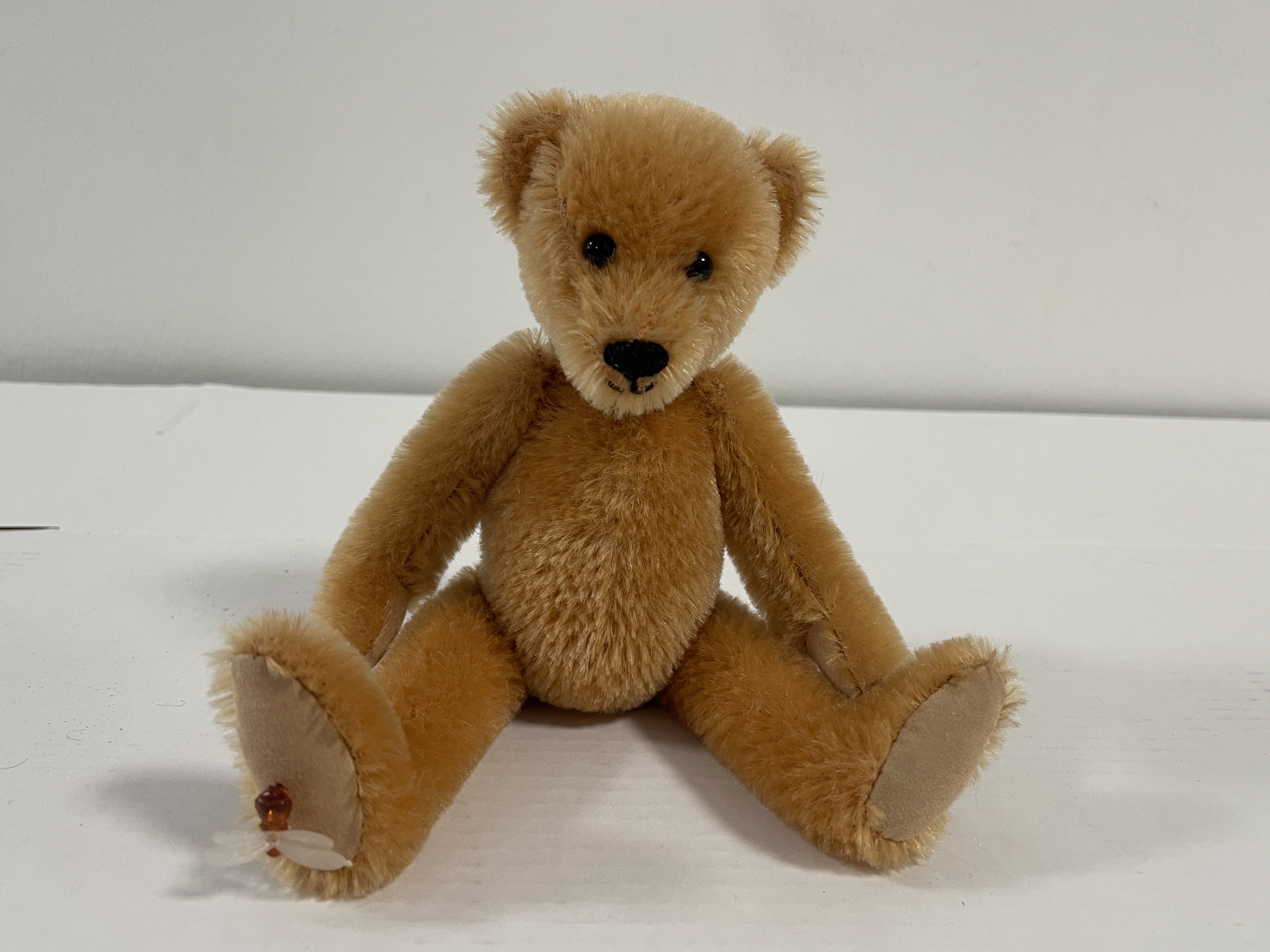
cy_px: 461
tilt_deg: -13.9
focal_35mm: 27
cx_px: 629
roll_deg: -3.2
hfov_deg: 65.3
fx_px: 991
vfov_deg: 51.3
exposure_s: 1/50
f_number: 1.6
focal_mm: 5.1
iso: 80
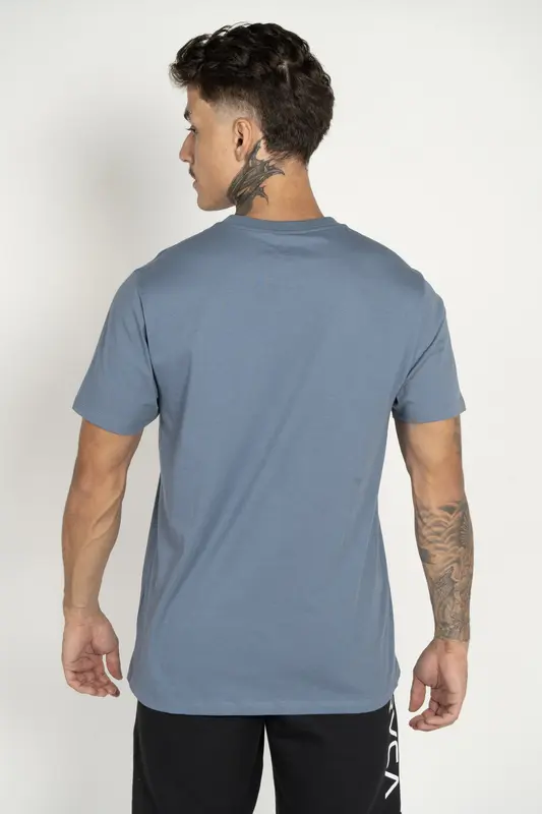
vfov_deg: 35.1
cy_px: 407
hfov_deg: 23.8
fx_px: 1288
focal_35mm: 57
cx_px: 271
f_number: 10
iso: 100
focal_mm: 57
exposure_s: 1/125
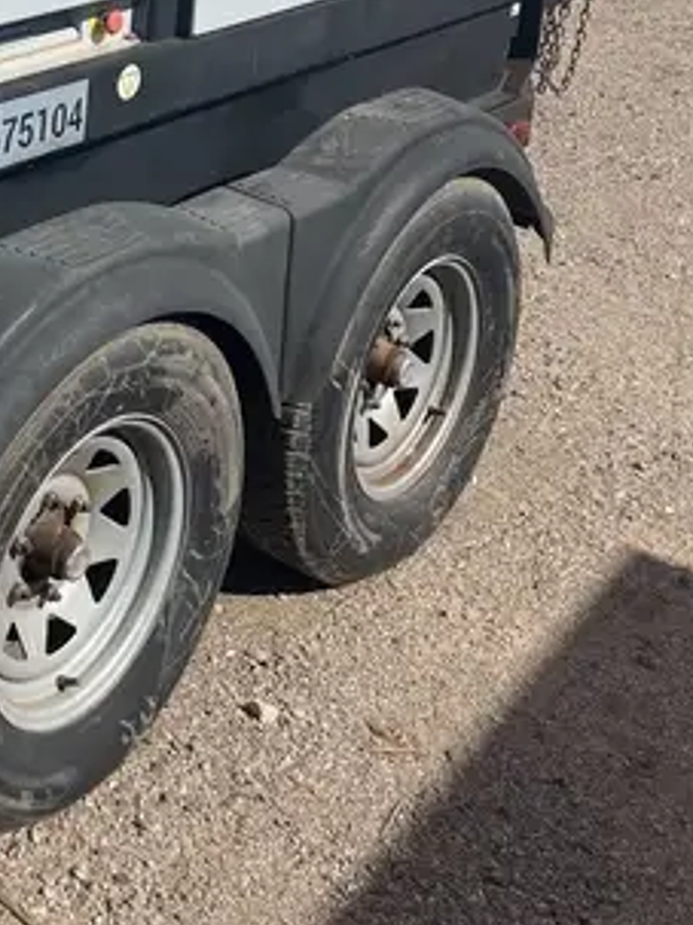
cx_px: -122
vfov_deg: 27.7
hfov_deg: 21.7
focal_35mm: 63
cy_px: -127
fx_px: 1683
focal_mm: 5.1
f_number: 1.6
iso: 50
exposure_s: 1/7353
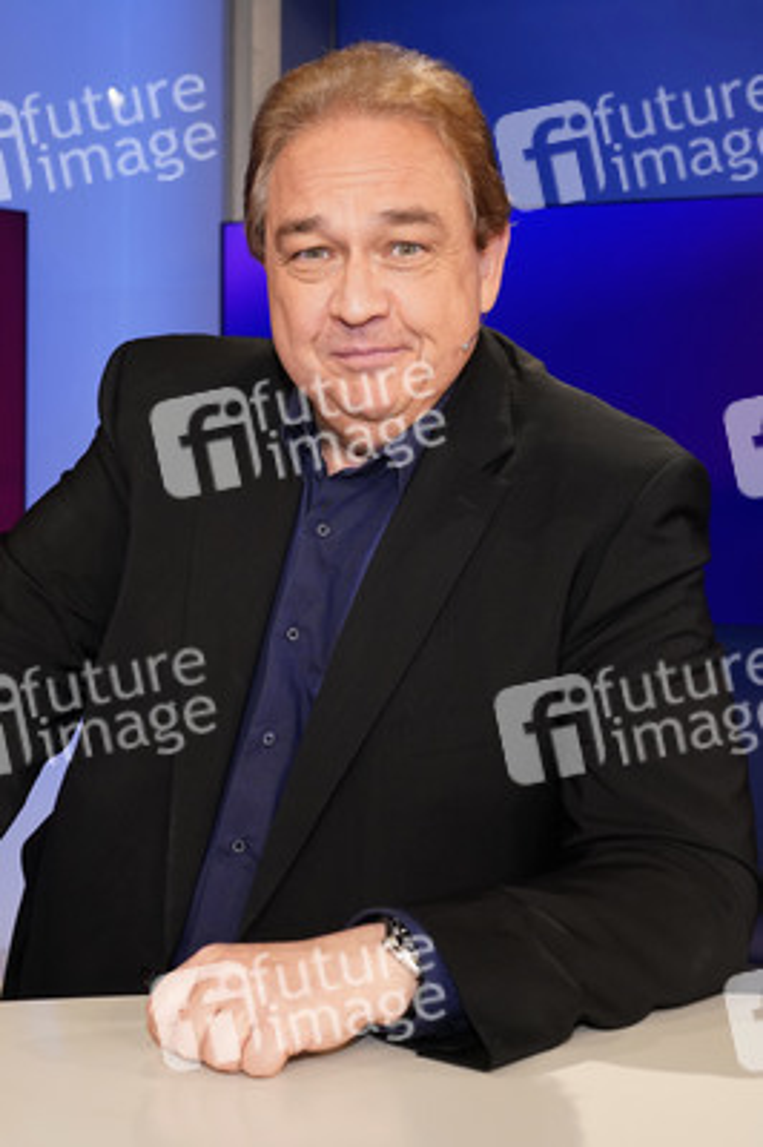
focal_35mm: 34
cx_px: 382
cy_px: 574
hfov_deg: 38.8
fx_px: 1083
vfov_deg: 55.8
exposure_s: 1/125
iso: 2000
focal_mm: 34
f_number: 5
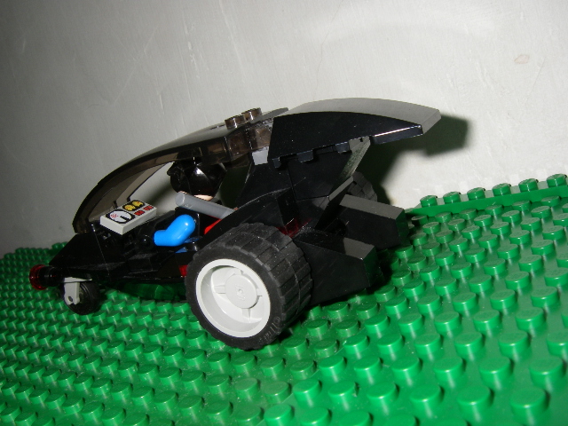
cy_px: 213
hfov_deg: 49.0
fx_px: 624
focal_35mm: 38
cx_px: 284
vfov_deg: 37.7
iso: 80
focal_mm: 6.3
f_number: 6.6
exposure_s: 1/40
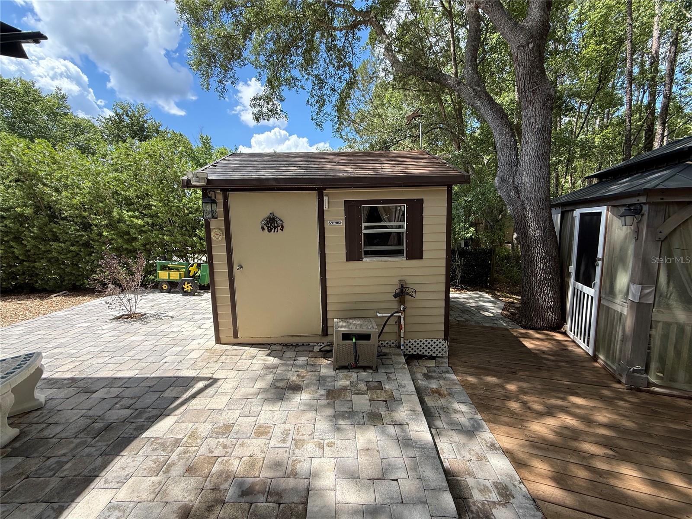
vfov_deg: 85.7
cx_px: 346
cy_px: 260
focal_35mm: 14
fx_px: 280
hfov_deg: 102.1
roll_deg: +1.0
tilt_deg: -7.4
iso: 64
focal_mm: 2.22
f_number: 2.2
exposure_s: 1/514
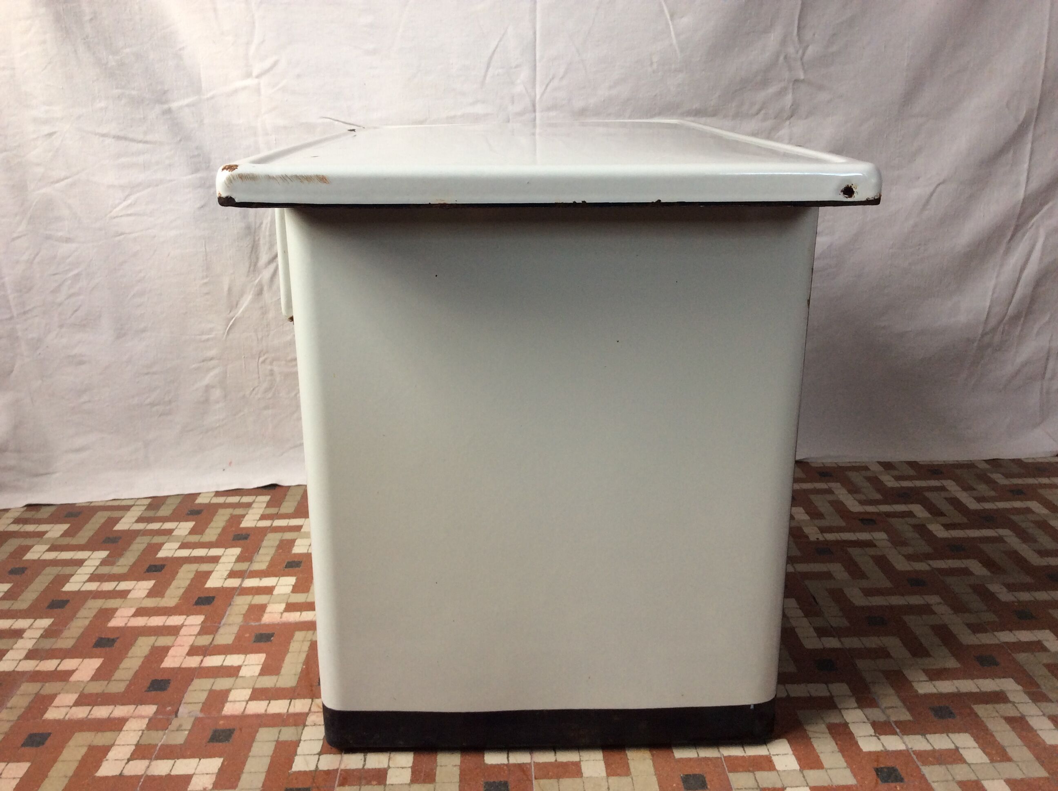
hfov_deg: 56.9
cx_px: 529
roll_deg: +1.0
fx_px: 977
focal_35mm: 32
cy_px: 396
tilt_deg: -18.3
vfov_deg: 44.1
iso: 40
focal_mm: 3.3
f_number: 2.4
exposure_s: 1/33
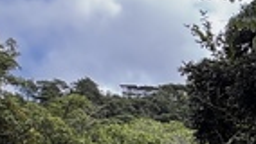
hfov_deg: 18.7
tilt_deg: +5.6
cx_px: 469
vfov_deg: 13.1
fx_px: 584
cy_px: 232
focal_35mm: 86
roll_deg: +0.4
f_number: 2.2
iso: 40
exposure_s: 1/206
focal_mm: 2.22
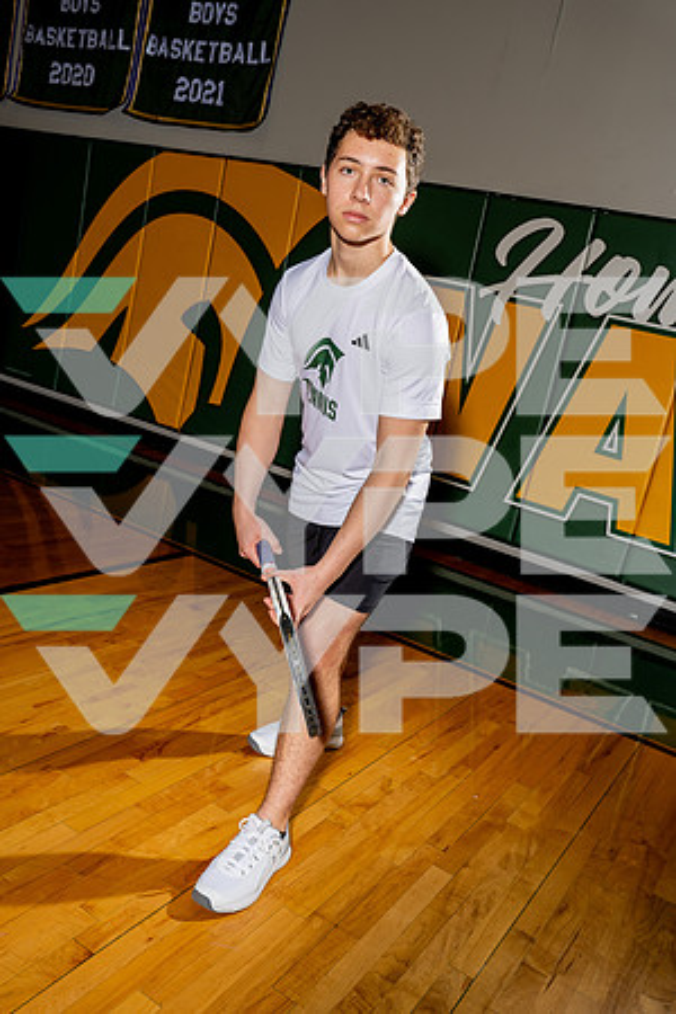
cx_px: 338
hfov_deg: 41.1
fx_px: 901
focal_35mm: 32
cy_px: 507
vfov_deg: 58.7
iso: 100
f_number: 6.3
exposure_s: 1/250
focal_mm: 32
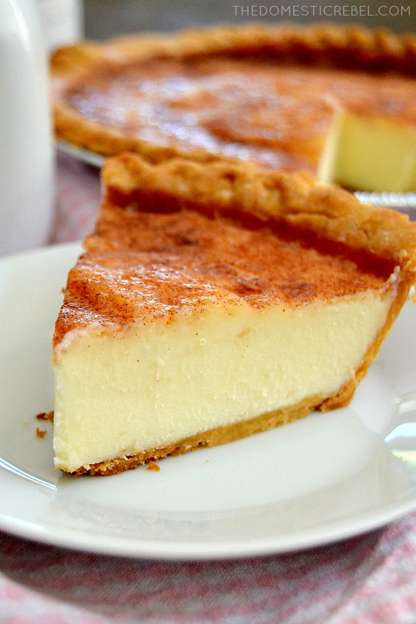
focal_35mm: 69
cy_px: 312
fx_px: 1196
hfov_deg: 19.7
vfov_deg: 29.2
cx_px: 208
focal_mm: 46
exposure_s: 1/80
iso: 1600
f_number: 5.3
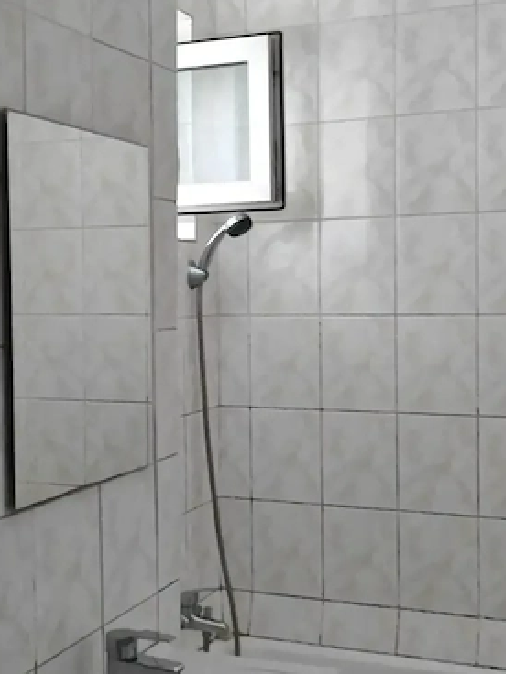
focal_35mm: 25
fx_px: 487
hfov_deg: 54.8
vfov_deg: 69.4
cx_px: 233
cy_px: 333
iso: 1801
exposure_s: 1/50
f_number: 1.88
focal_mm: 5.59
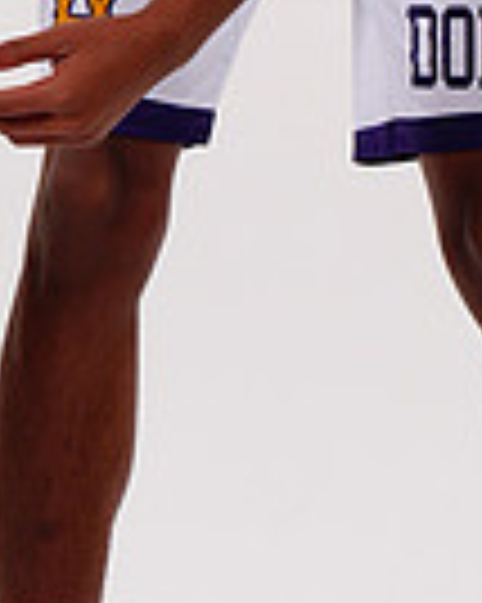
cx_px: 322
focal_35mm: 636
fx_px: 11354
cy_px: -162
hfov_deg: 2.4
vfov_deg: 3.0
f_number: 9
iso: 200
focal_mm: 156
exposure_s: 1/500
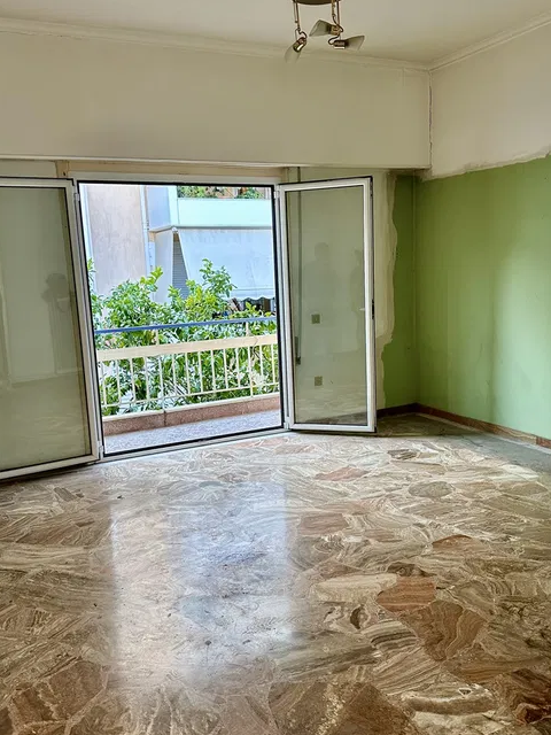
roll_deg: +1.8
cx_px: 296
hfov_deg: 46.8
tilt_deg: -9.0
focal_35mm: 30
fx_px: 637
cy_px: 366
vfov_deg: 60.0
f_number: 1.78
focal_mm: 6.86
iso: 250
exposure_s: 1/97
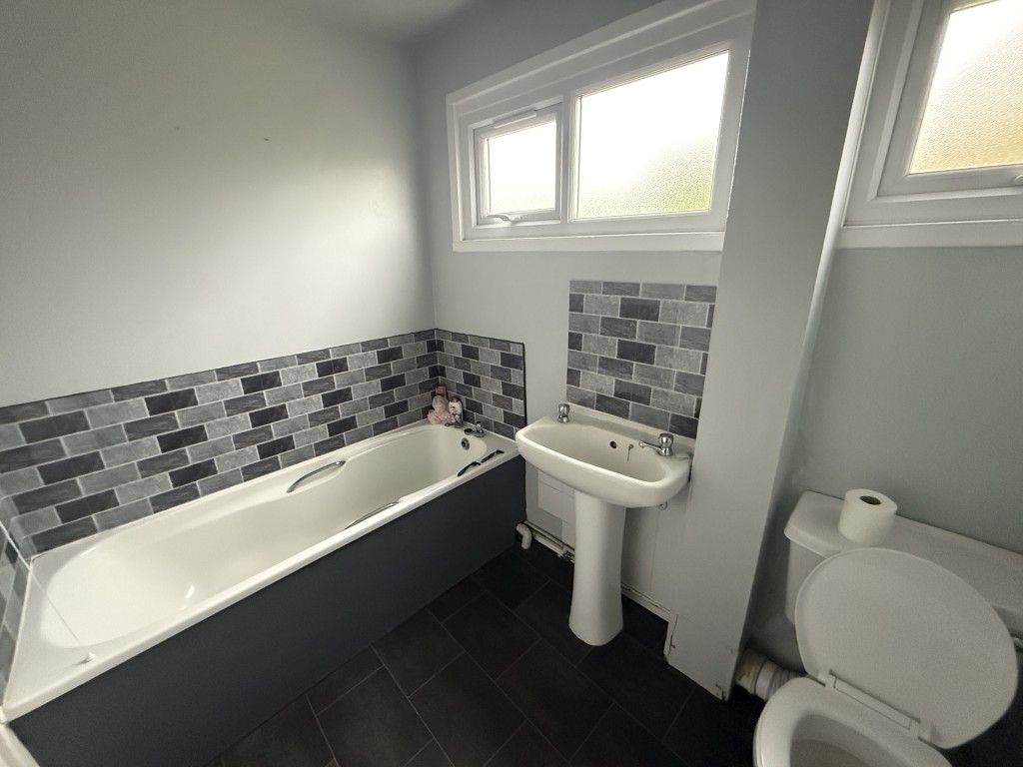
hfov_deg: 102.1
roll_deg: +1.5
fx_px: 414
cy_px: 384
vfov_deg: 85.7
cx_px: 512
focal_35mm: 14
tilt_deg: -19.0
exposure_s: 1/60
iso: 1250
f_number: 2.2
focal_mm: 2.22
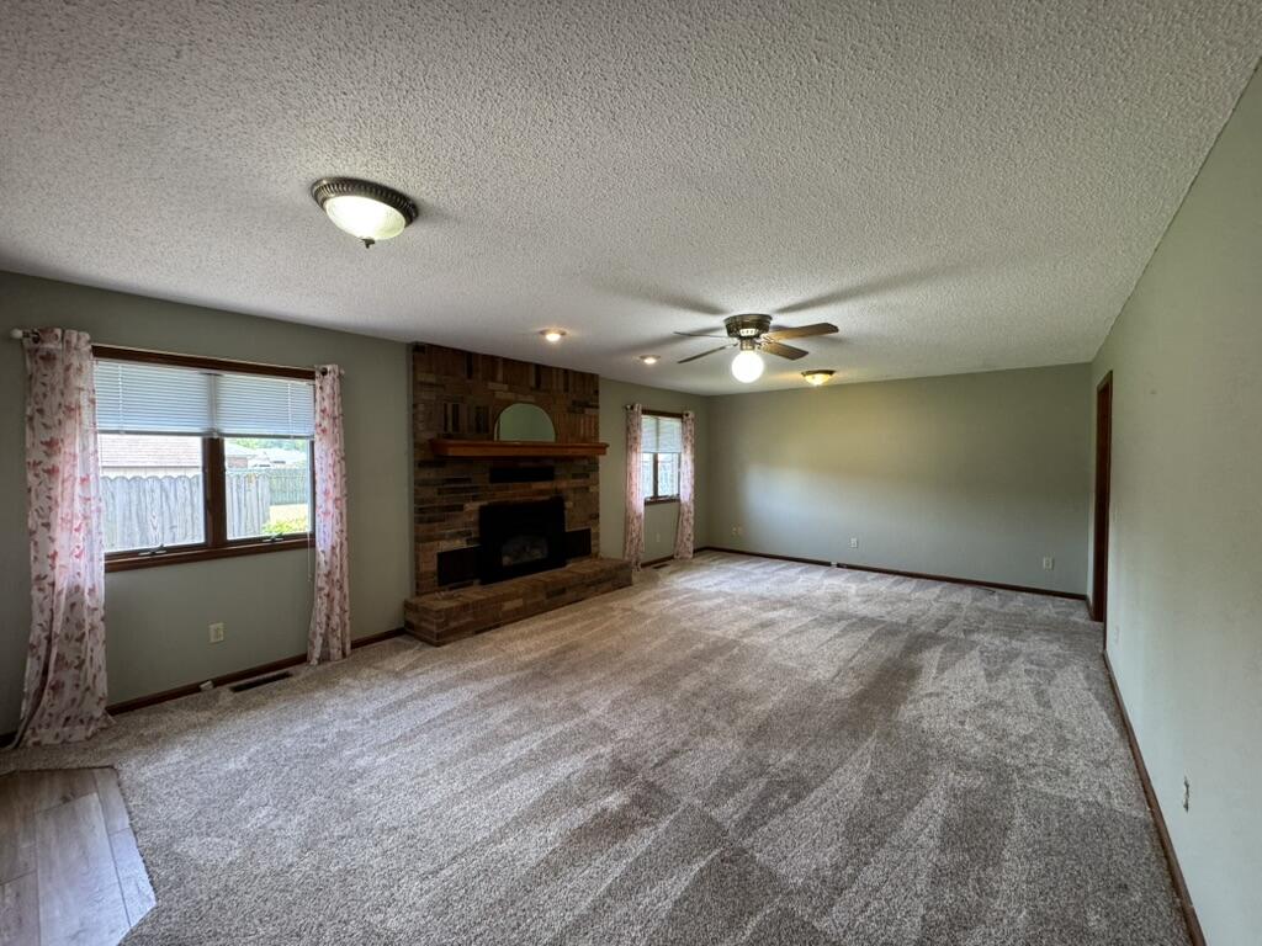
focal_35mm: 14
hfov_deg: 102.1
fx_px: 510
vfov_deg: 85.7
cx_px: 631
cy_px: 473
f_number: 2.2
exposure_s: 1/60
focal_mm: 2.22
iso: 160
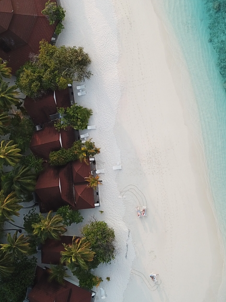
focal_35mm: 45
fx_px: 392
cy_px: 128
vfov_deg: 42.0
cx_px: 98
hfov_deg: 32.1
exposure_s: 1/381
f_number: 2.2
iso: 100
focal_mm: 4.73
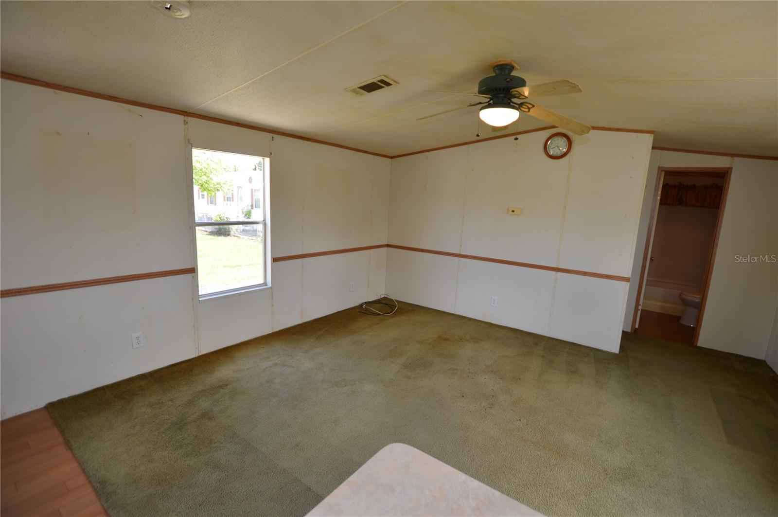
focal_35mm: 15
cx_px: 389
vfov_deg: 77.2
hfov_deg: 100.5
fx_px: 324
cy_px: 258
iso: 100
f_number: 4
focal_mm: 10
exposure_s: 1/80
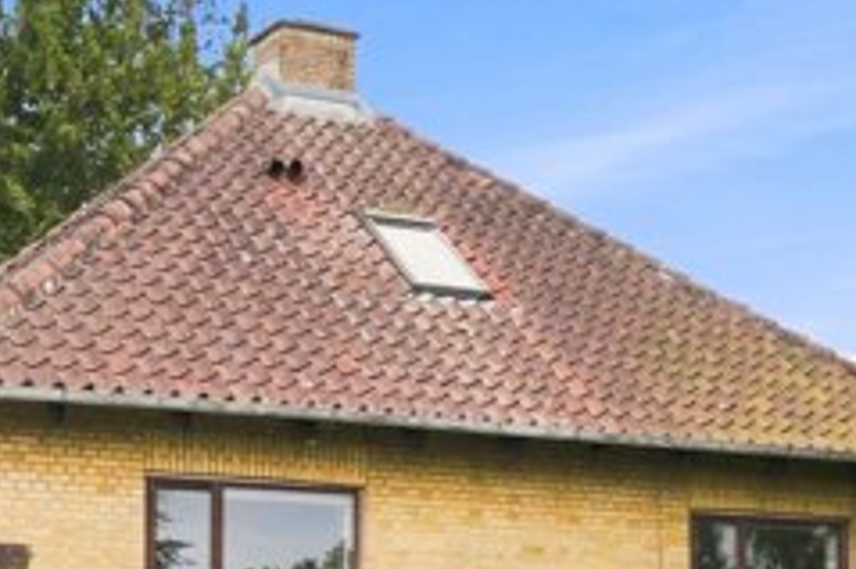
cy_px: 642
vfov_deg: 17.1
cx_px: 441
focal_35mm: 77
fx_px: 1830
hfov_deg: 26.3
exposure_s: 1/100
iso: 200
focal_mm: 15.1
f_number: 8
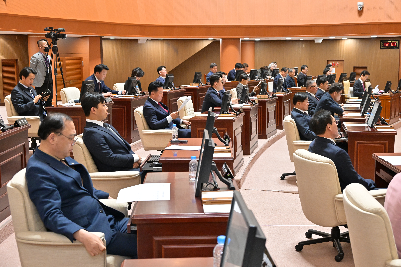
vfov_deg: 28.6
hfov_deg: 41.9
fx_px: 523
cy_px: 134
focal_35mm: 47
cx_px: 200
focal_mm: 47
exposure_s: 1/200
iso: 5000
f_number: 6.3
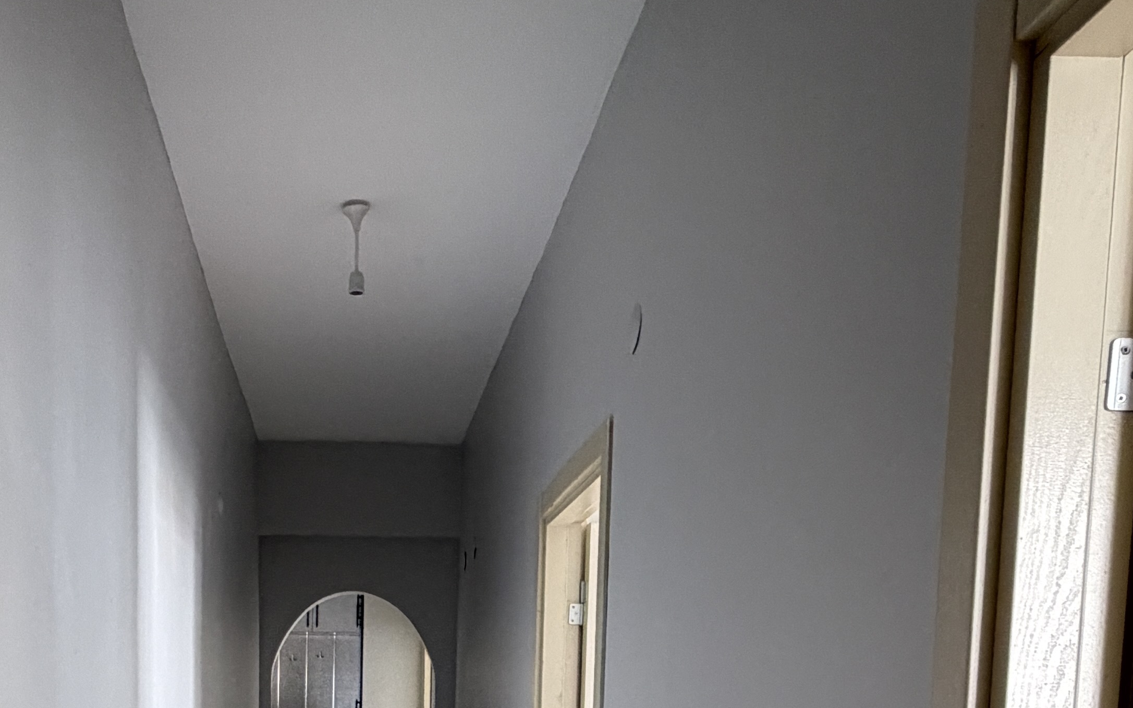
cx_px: 330
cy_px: 835
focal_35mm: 39
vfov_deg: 28.7
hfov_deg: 49.0
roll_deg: -0.4
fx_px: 1204
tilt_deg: -6.1
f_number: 2.2
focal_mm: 2.22
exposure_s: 1/60
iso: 400
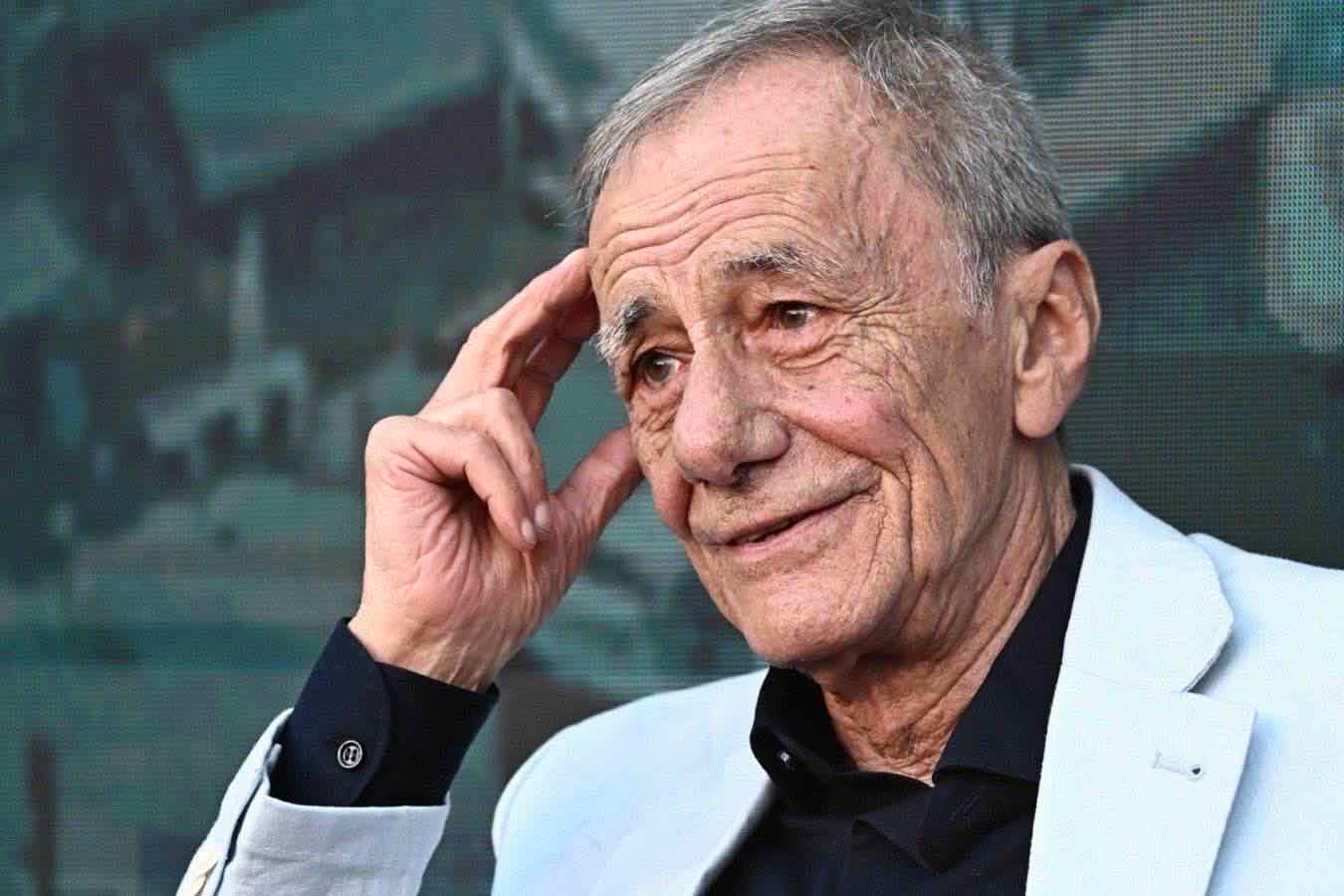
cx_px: 672
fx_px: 17919
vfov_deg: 2.9
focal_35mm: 480
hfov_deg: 4.3
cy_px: 448
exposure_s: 1/500
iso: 1600
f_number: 5.3
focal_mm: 320
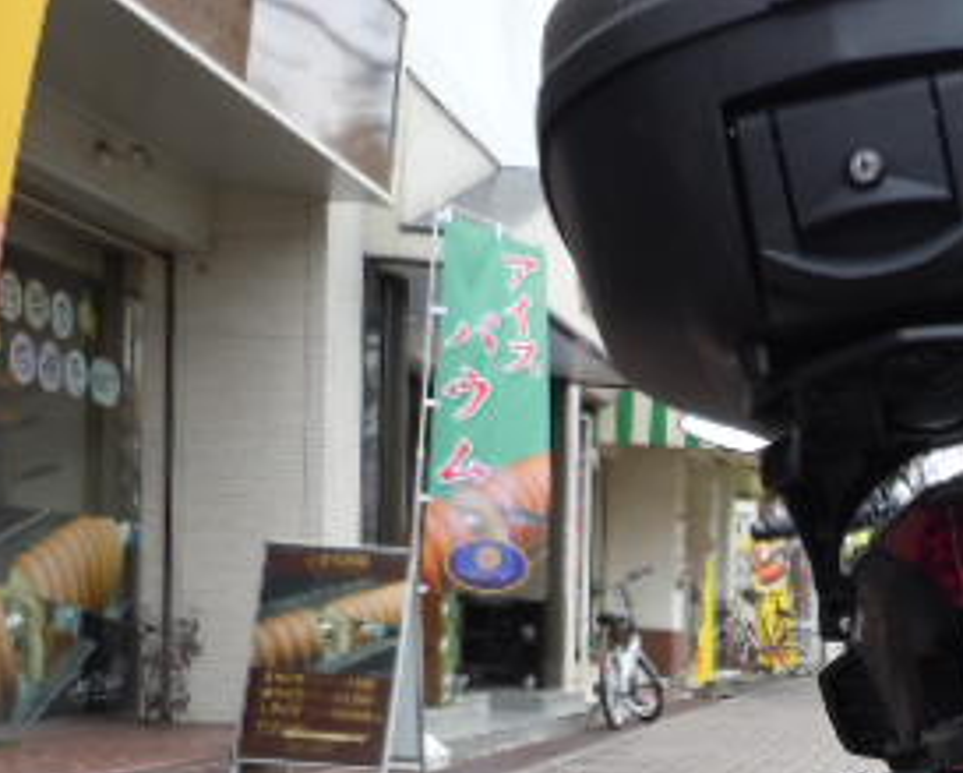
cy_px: 759
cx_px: 981
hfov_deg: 27.7
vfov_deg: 23.0
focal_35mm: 64
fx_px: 1826
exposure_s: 1/160
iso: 100
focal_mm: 5
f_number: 3.7
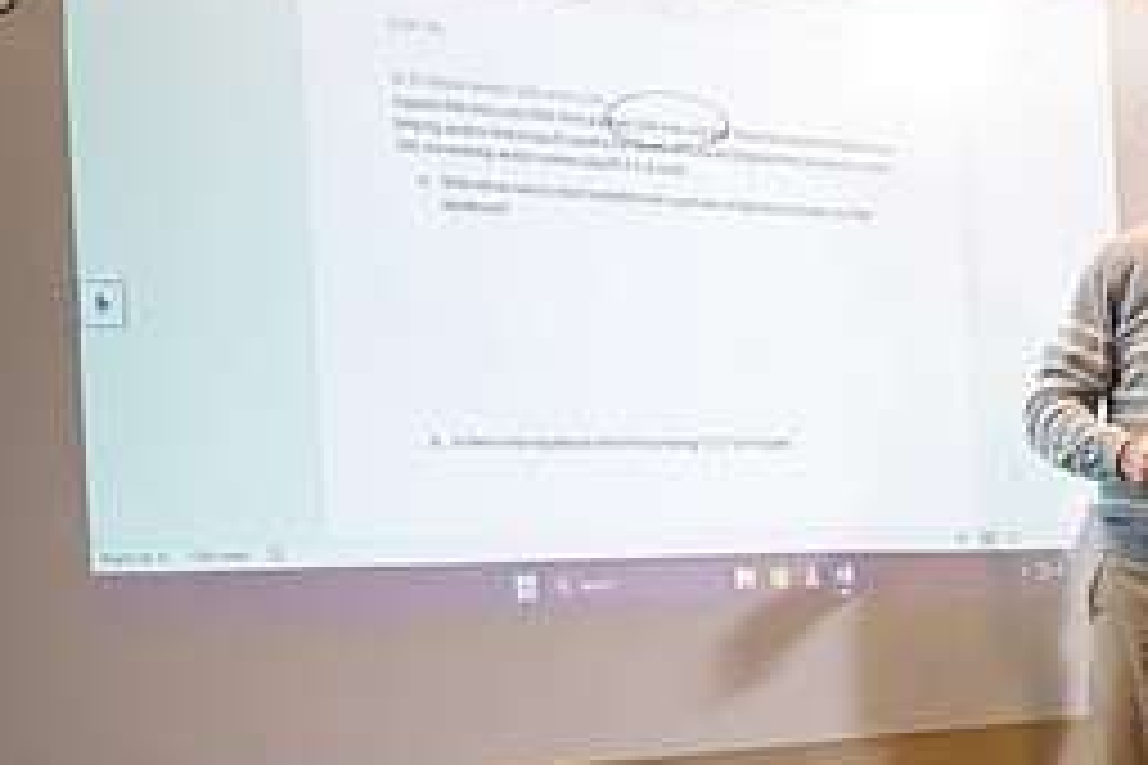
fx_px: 2902
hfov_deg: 21.6
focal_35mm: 91
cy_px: 596
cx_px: 1139
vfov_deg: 14.9
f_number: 2.8
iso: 800
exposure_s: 1/160
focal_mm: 40
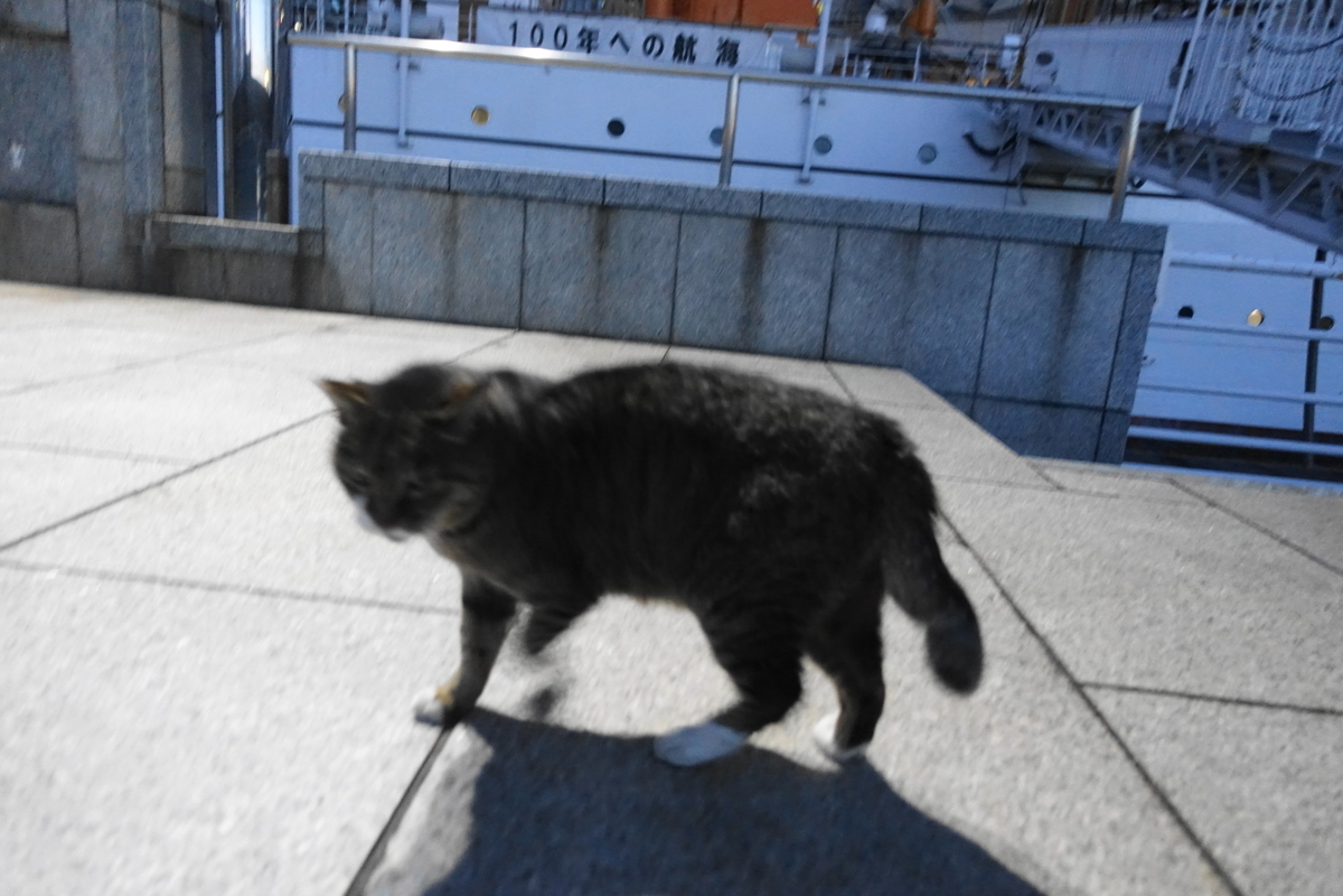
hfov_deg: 73.7
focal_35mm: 24
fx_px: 895
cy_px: 448
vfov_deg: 53.1
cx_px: 672
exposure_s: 1/20
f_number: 1.8
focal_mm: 8.8
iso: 1600
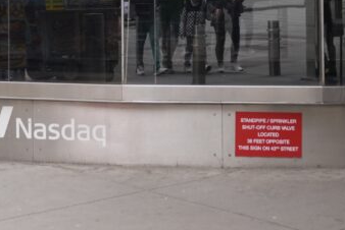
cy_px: -90
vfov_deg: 12.1
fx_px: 1045
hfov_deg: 18.7
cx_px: 242
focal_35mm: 109
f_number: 4
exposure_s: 1/640
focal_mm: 36
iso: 800
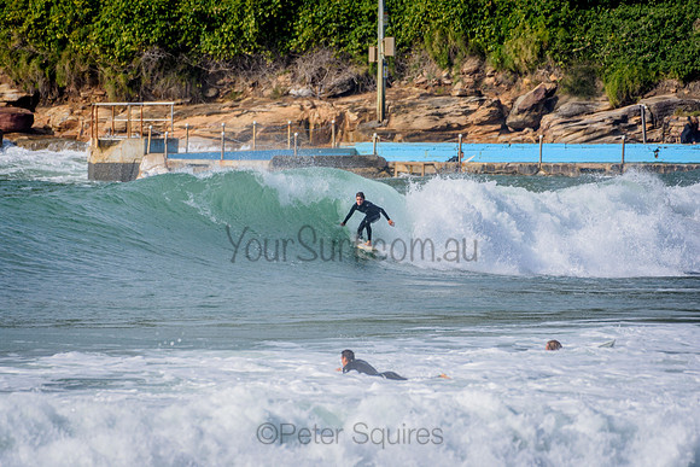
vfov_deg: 1.8
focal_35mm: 750
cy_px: 234
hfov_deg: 2.7
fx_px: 14586
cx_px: 350
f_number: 5.6
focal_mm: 500
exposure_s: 1/2000
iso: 250
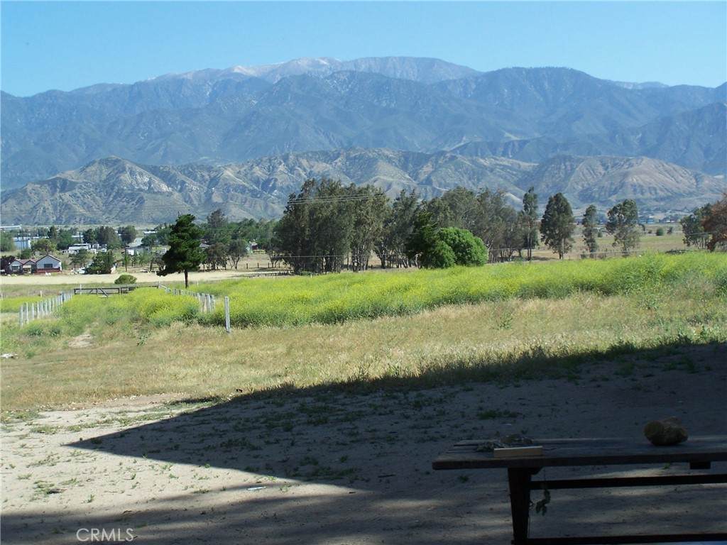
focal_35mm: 67
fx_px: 1407
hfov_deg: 29.0
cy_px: 272
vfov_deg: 21.9
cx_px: 364
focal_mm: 11.1
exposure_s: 1/1000
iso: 80
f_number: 3.2
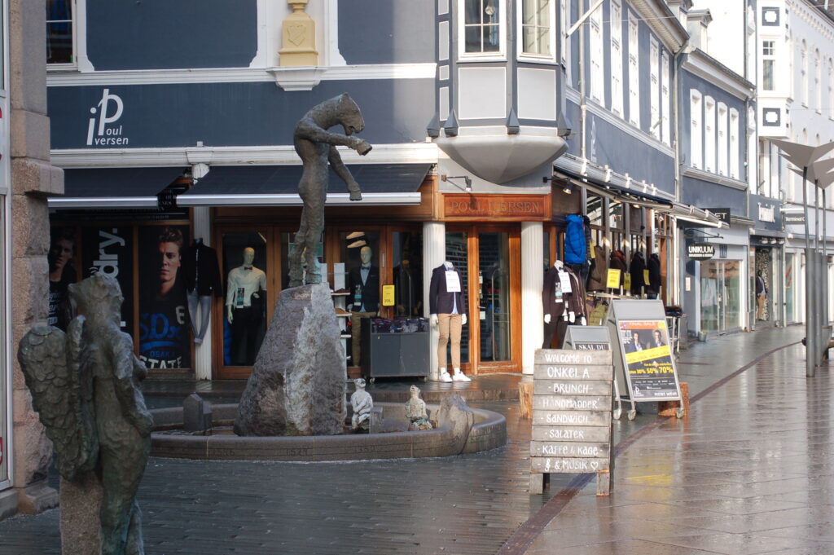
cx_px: 417
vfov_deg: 18.9
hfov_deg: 28.1
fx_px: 1667
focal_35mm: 72
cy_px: 278
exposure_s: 1/125
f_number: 5.6
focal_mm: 48
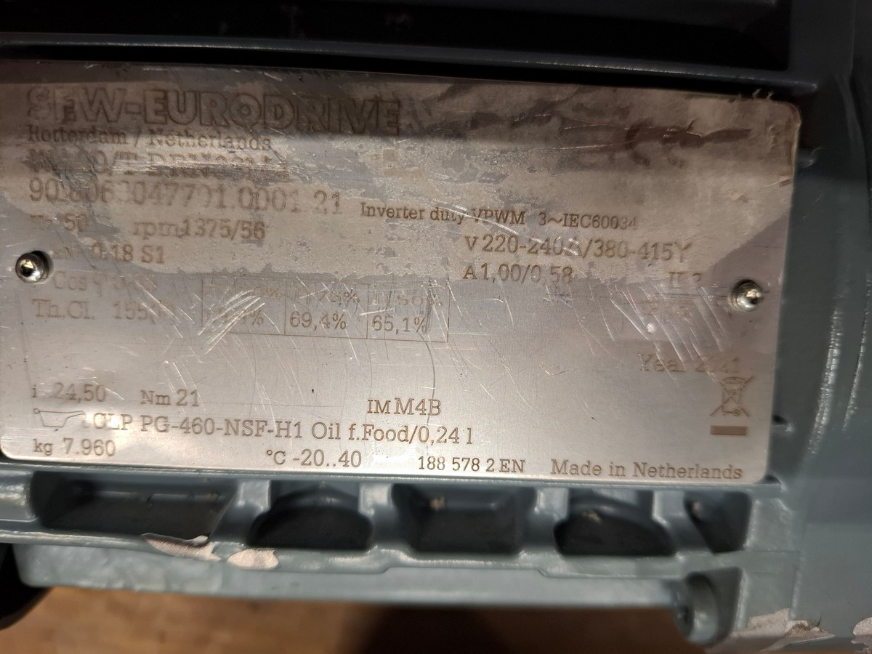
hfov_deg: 73.9
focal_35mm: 23
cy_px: 327
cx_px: 436
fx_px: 579
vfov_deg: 58.9
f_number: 1.8
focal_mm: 5.54
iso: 320
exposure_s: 1/33
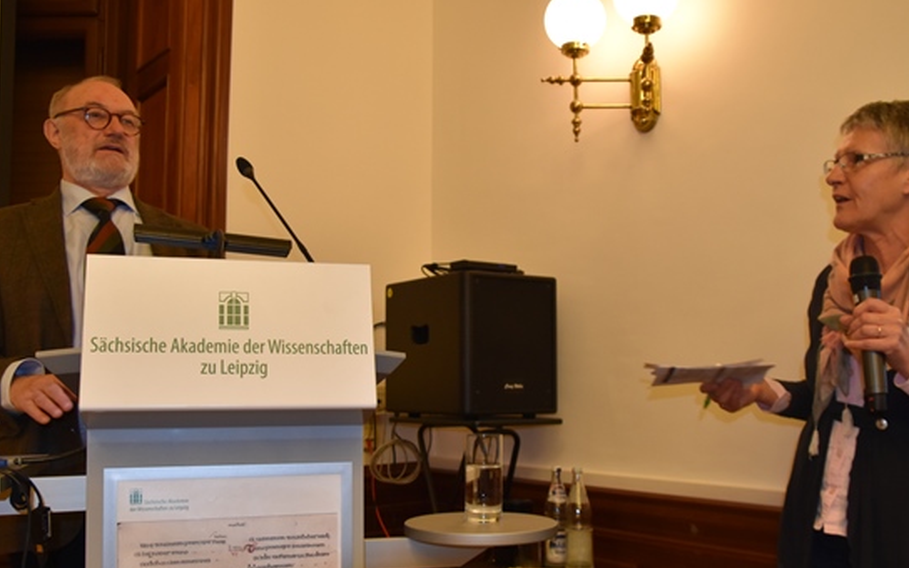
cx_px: 496
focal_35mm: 36
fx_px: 892
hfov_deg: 53.9
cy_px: 337
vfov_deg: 35.2
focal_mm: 20
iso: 800
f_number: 5
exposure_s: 1/100
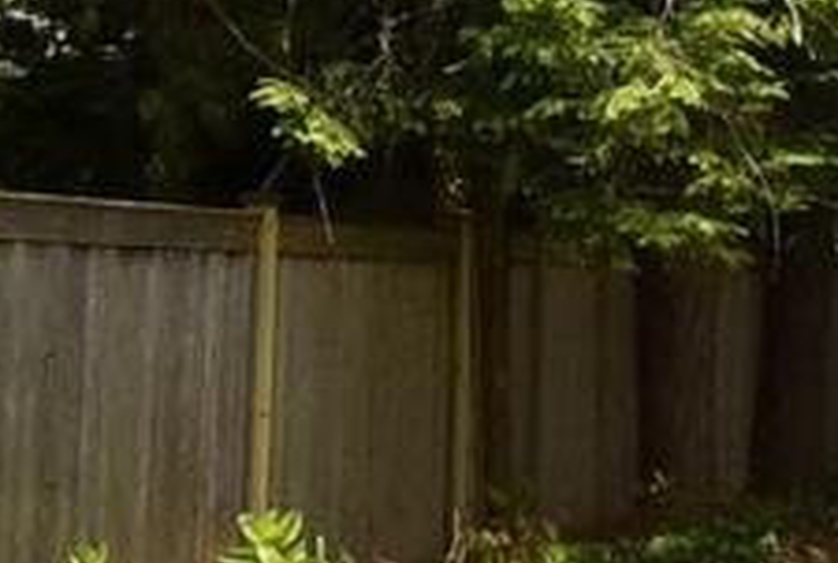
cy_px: 272
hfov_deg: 17.2
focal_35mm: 115
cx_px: 909
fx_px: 2682
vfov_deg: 12.0
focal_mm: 12
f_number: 13
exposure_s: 1/640
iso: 800
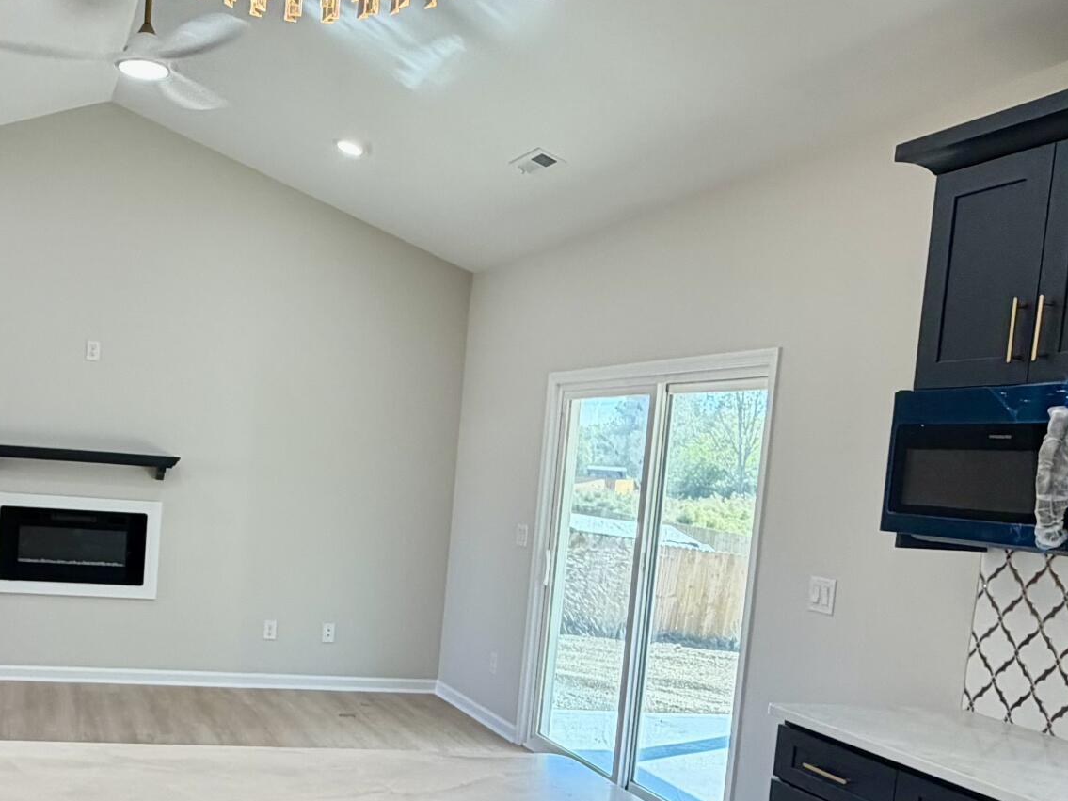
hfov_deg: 47.4
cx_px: 215
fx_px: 1141
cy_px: 541
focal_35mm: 37
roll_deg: -3.9
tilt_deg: -4.1
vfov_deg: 38.2
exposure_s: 1/120
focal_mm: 2.22
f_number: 2.2
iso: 80
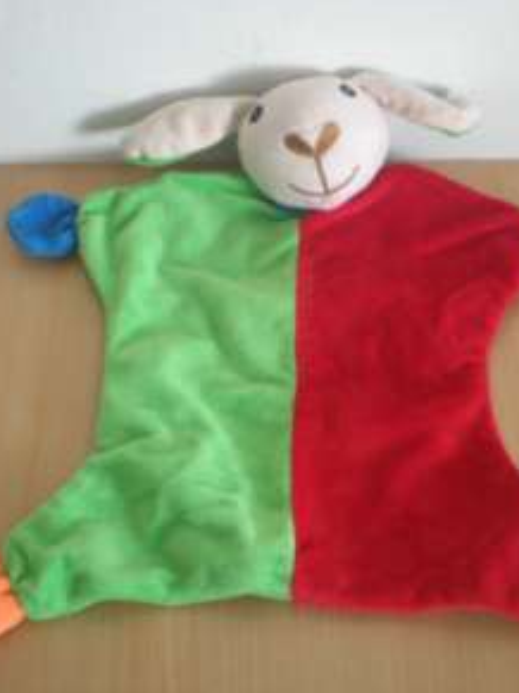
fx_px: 1020
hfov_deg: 28.5
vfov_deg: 37.5
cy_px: 362
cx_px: 319
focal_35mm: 51
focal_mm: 6.3
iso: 200
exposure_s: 1/13.8
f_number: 3.1
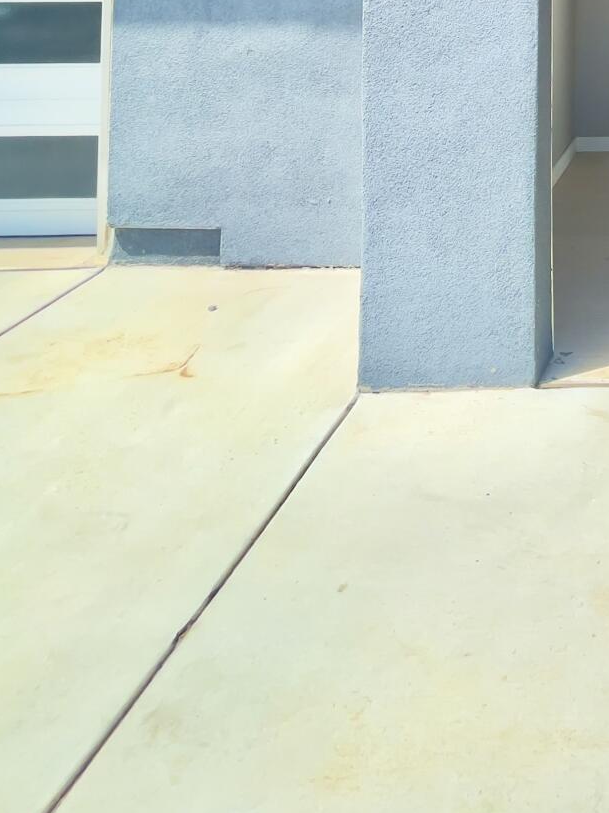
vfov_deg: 43.1
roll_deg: +0.3
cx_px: 745
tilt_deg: +1.9
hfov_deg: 34.5
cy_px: -96
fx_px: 751
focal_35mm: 32
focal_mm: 1.54
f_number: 2.4
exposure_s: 1/505
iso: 25
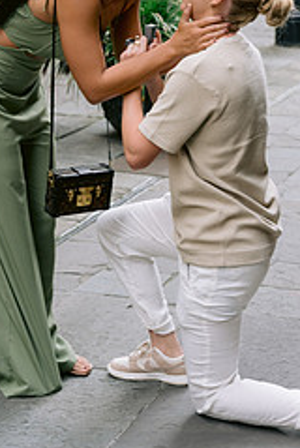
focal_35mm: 94
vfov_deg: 21.2
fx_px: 1172
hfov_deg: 14.6
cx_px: 90
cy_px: 43
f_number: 4
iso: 640
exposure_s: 1/160
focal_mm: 50
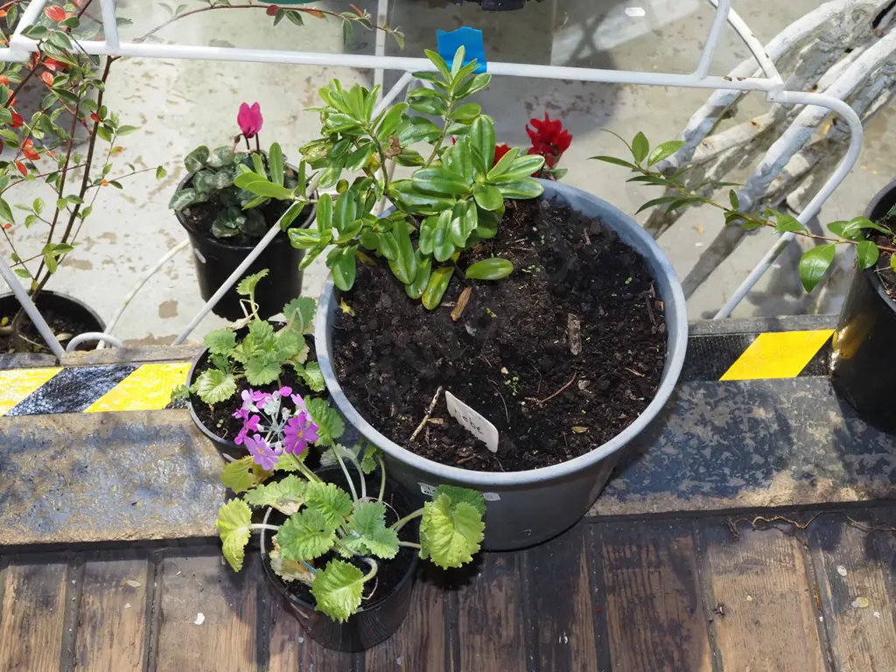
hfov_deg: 44.8
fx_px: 1087
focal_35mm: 42
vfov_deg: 34.3
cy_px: 336
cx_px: 448
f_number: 5.6
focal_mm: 21
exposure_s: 1/60
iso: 2500
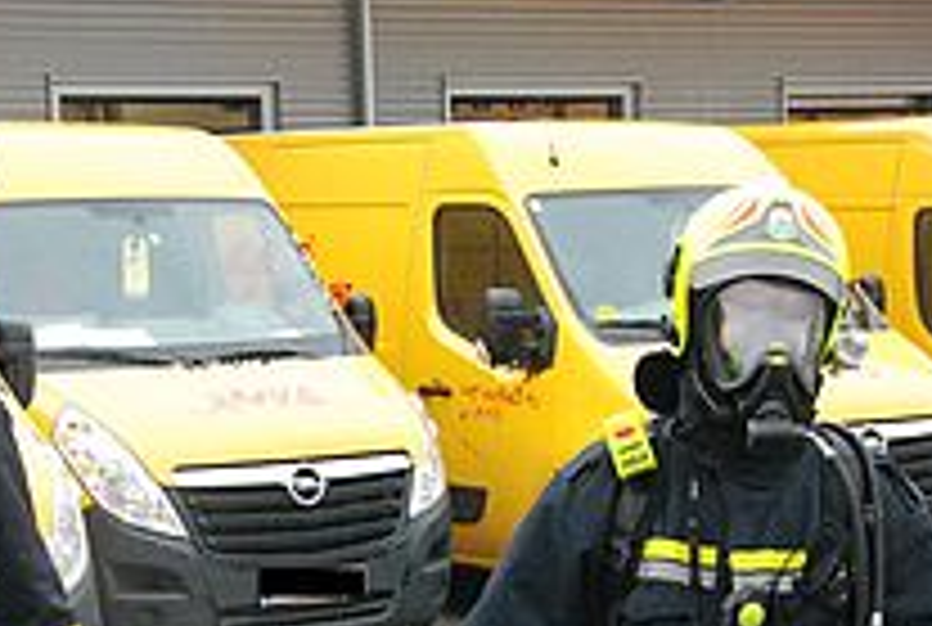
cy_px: 664
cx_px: 358
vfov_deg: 12.3
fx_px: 2854
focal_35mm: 110
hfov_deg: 18.5
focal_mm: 32
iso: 1250
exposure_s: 1/160
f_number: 6.3
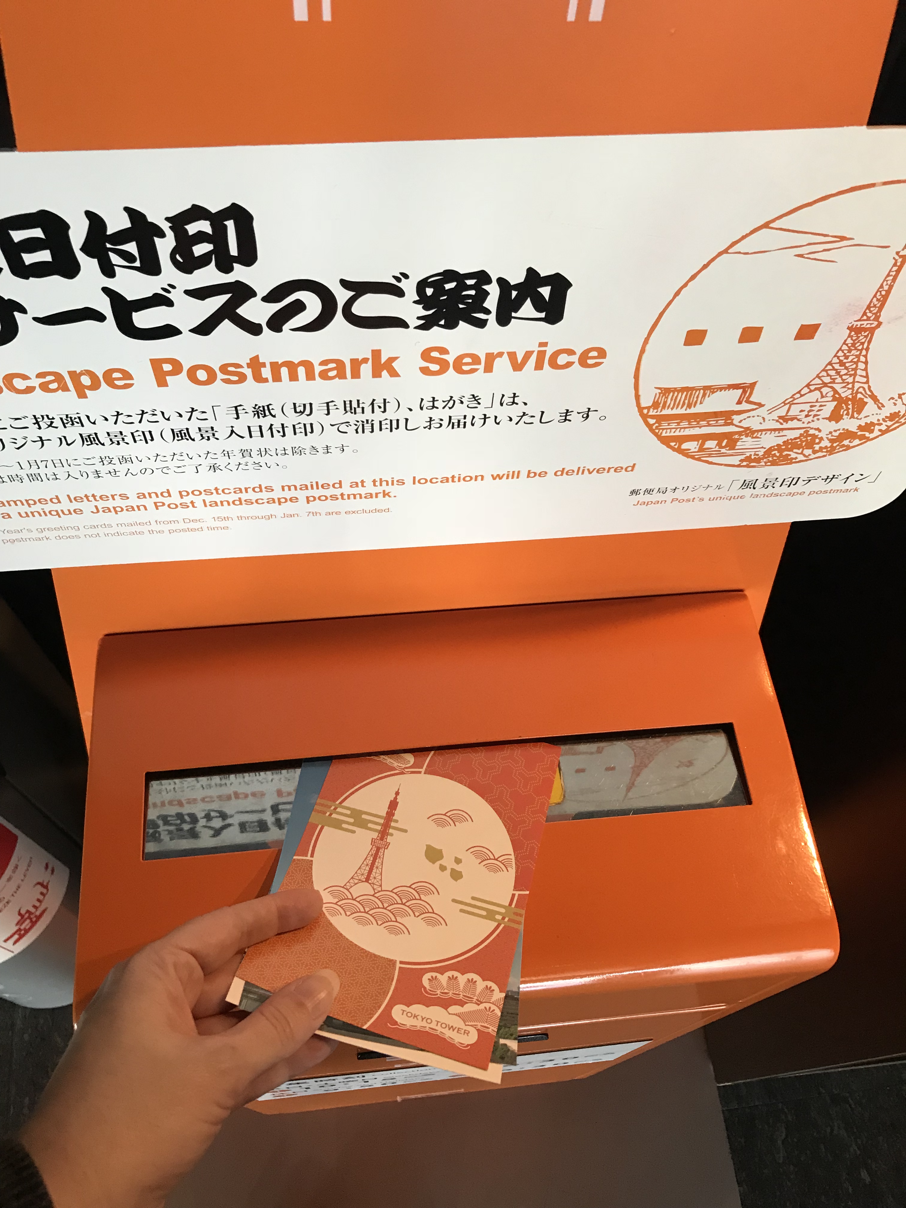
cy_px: 604
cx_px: 453
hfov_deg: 49.7
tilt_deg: -60.4
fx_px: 977
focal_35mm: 28
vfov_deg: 63.4
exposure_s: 1/17
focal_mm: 3.99
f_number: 1.8
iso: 64
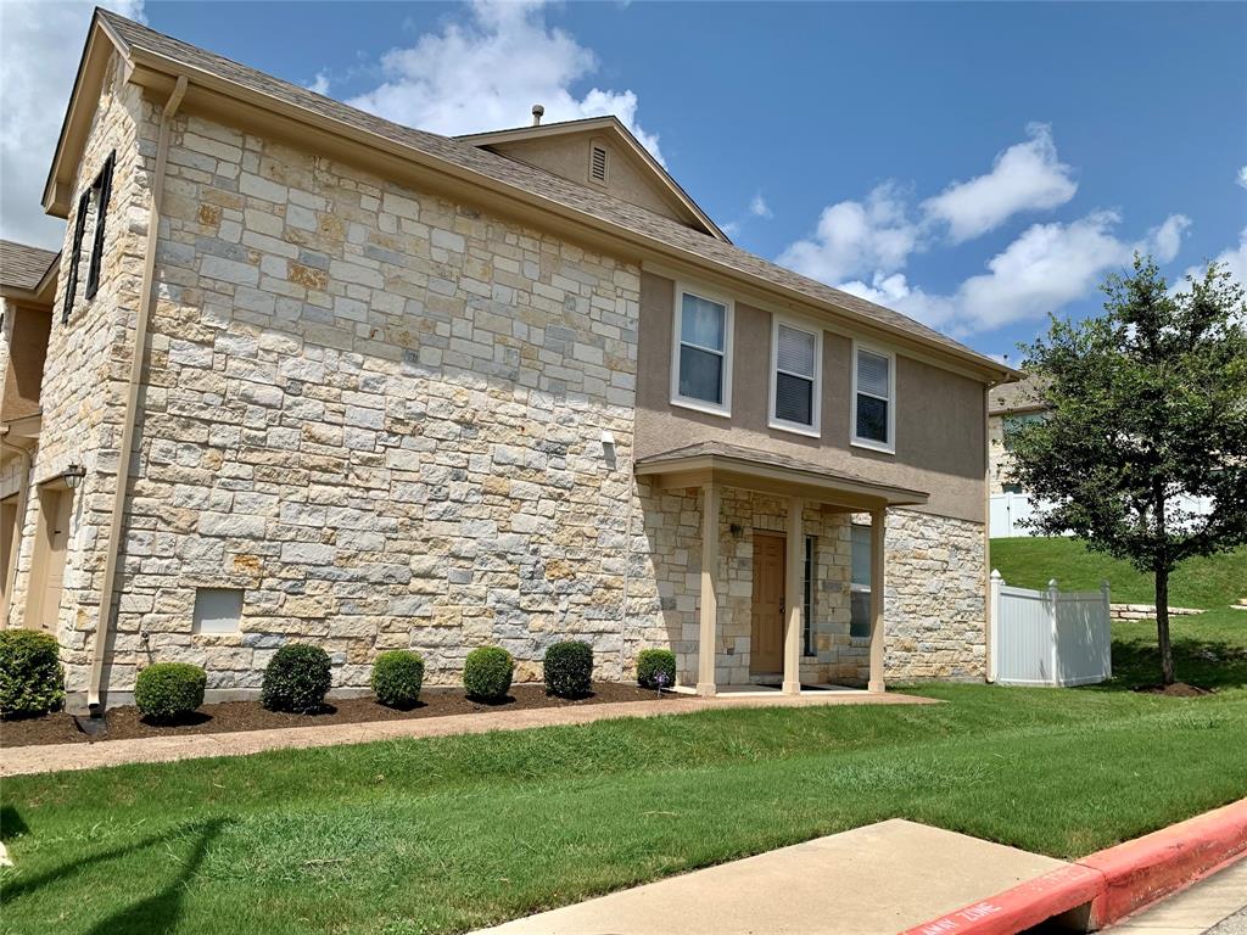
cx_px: 624
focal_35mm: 26
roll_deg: -2.5
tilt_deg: +8.7
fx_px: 937
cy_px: 468
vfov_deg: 53.1
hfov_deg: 67.3
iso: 25
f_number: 1.8
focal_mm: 4.25
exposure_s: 1/3289
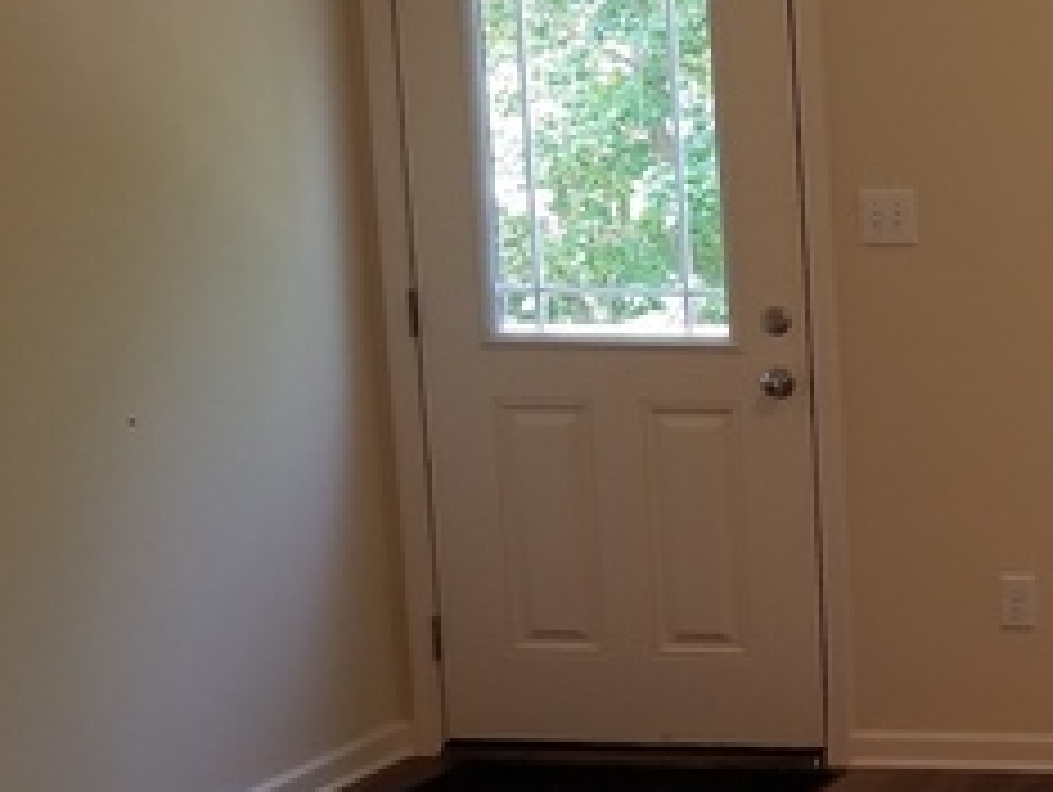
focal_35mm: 74
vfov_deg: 19.9
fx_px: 2253
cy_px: 418
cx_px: 1375
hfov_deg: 23.3
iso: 50
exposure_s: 1/60
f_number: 1.7
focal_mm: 4.2
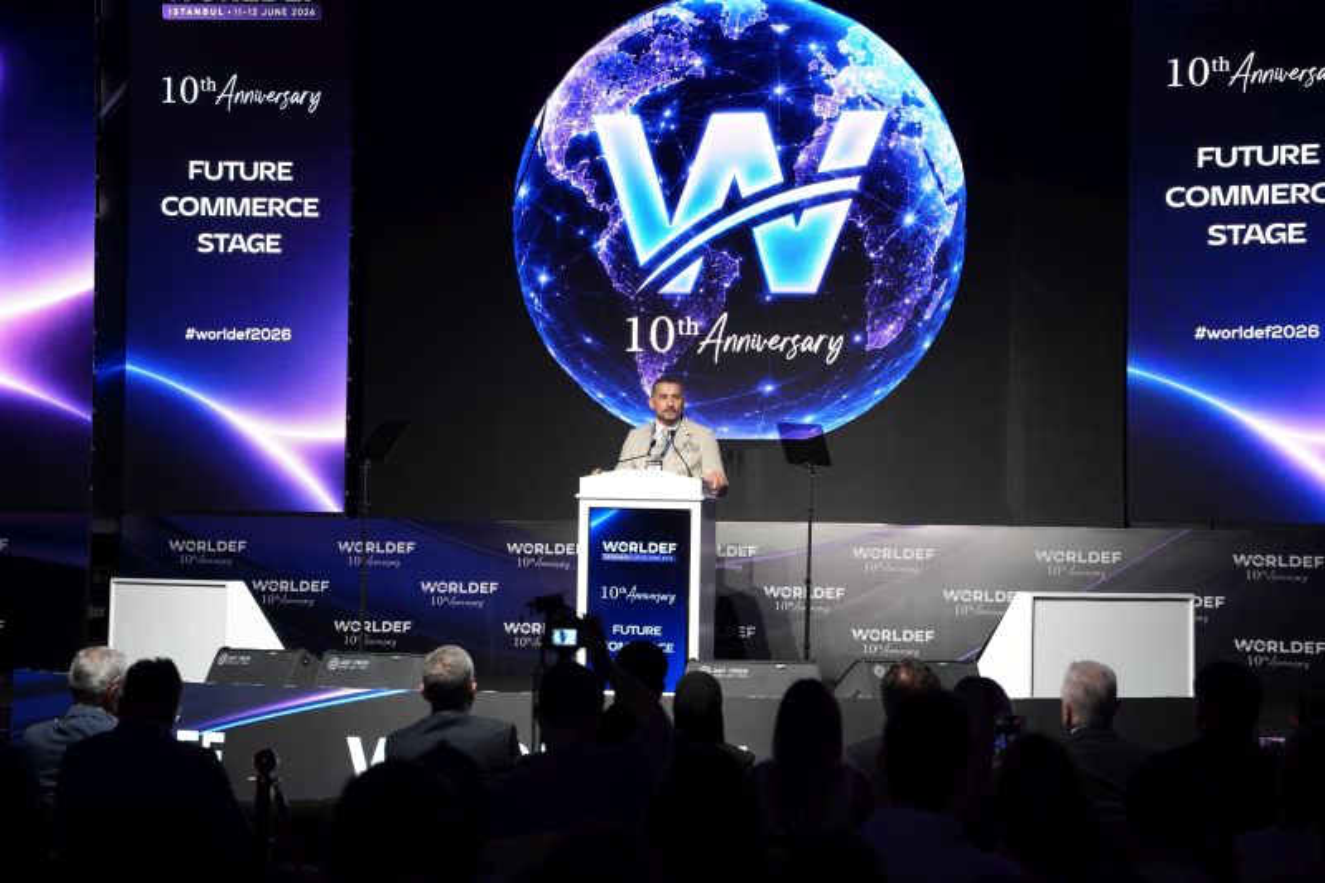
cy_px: 442
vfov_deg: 19.4
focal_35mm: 70
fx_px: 2576
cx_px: 662
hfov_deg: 28.8
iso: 800
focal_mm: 70
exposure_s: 1/100
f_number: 2.8
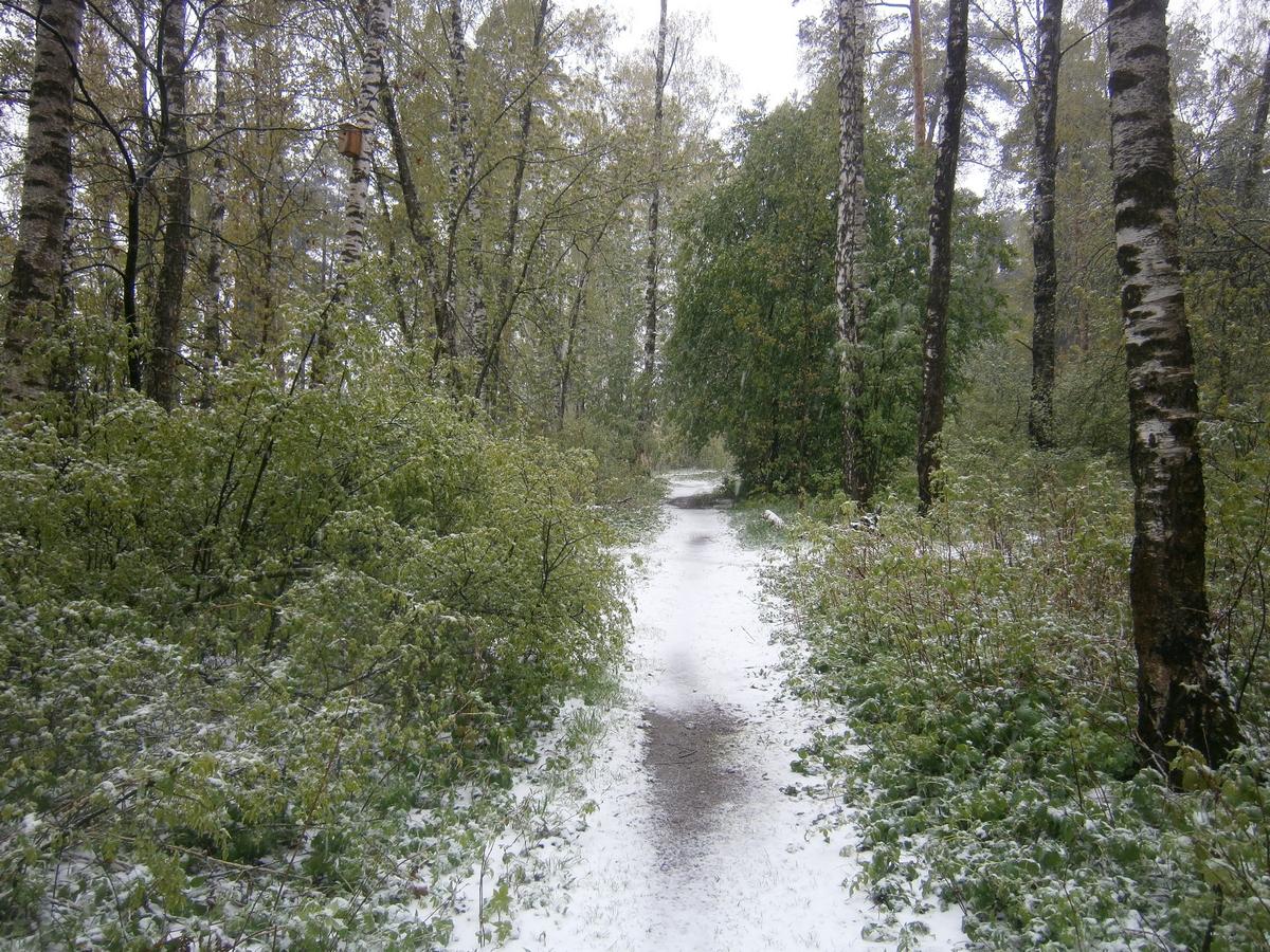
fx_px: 954
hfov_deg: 67.3
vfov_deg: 53.1
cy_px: 476
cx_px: 635
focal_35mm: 26
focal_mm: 4.7
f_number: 2.8
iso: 80
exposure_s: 1/80
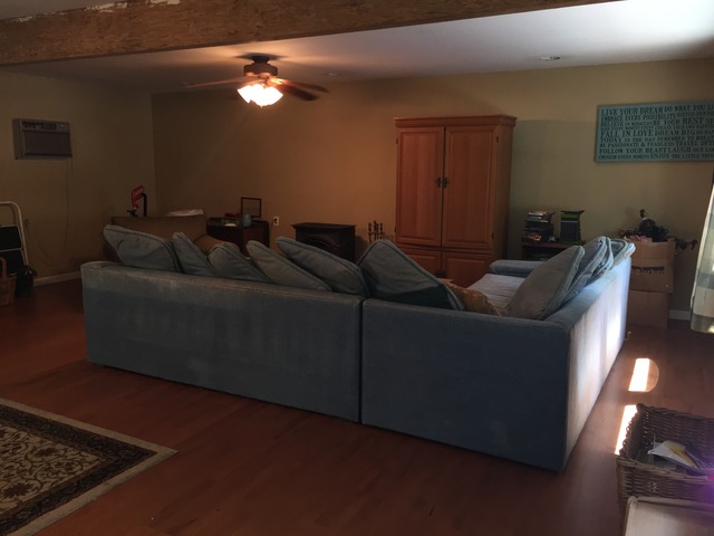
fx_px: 598
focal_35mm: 29
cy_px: 268
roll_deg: -0.7
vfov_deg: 48.2
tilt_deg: -9.4
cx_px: 357
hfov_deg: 61.7
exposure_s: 1/30
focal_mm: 4.15
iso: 80
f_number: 2.2
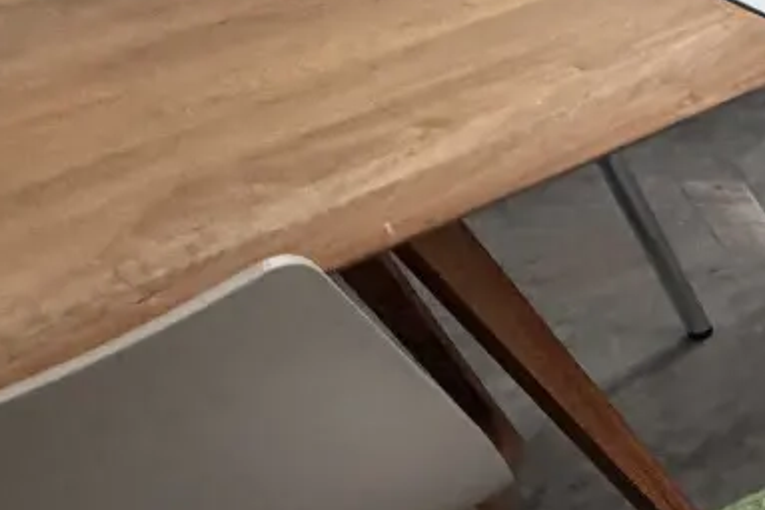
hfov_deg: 16.7
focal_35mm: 73
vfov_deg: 18.0
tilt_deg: -44.4
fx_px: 1551
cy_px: 546
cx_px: 1686
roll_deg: -0.5
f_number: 2.2
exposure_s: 1/89
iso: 320
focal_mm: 2.22
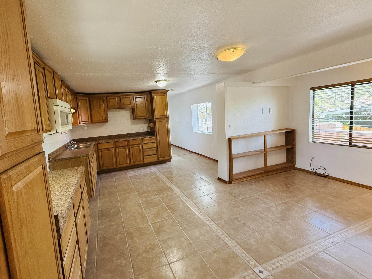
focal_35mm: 16
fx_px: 172
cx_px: 160
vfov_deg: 78.0
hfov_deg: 93.9
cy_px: 131
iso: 250
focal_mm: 2.22
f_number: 2.2
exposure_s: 1/120
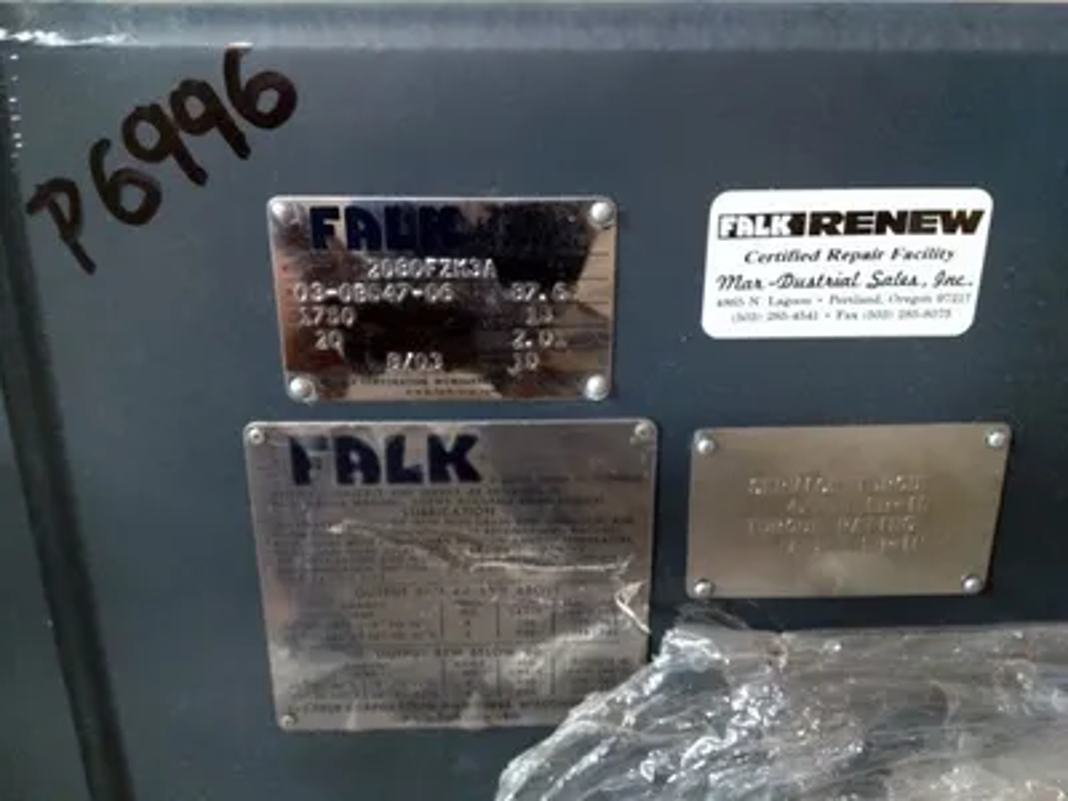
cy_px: 400
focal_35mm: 35
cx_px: 534
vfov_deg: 40.7
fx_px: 1080
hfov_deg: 52.6
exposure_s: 1/20
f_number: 2.4
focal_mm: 4.28
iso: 250
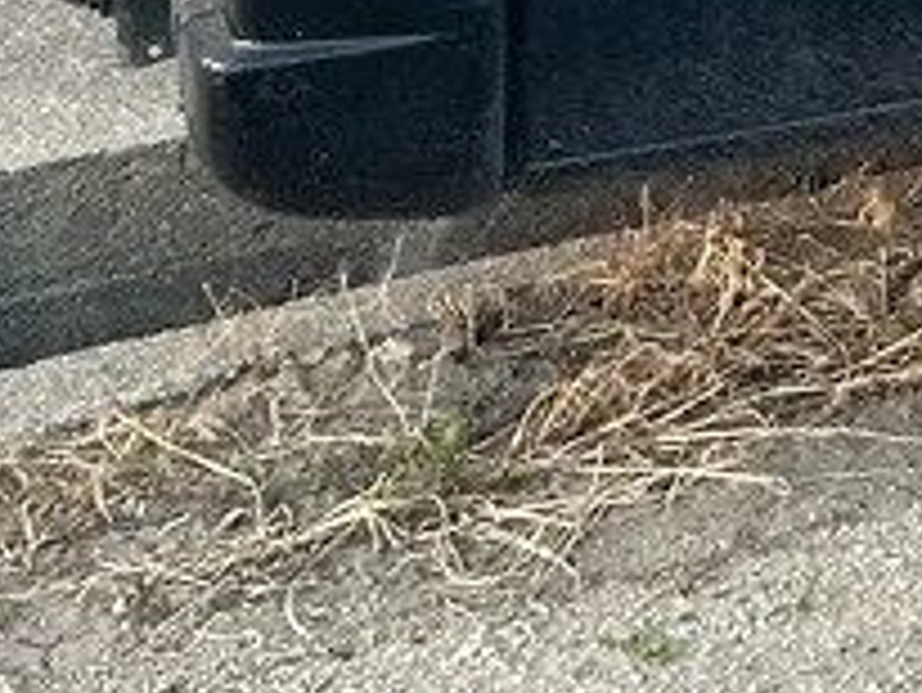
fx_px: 3385
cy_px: -783
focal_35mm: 127
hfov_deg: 13.5
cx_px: 1799
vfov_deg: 10.5
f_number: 1.5
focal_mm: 5.7
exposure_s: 1/63
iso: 125
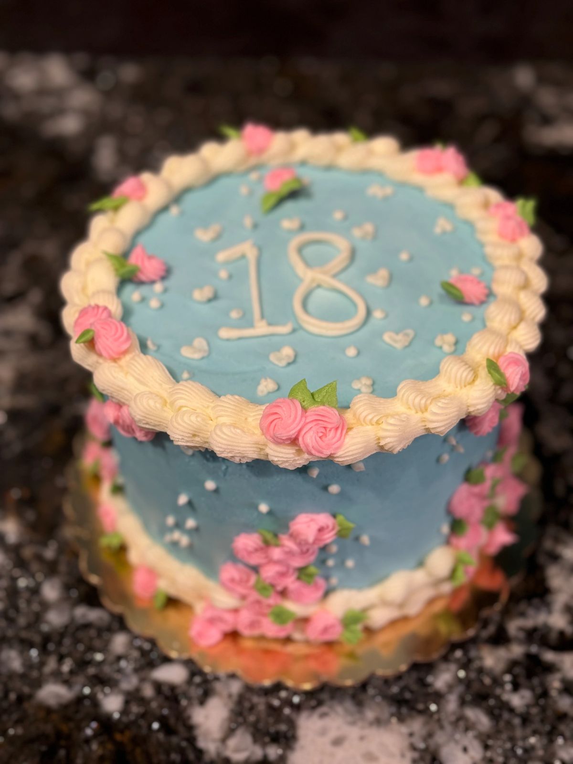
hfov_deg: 30.3
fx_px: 1059
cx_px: 286
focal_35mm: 48
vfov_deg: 39.7
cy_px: 382
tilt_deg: -47.5
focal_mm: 6.76
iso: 100
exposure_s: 1/60
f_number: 1.78
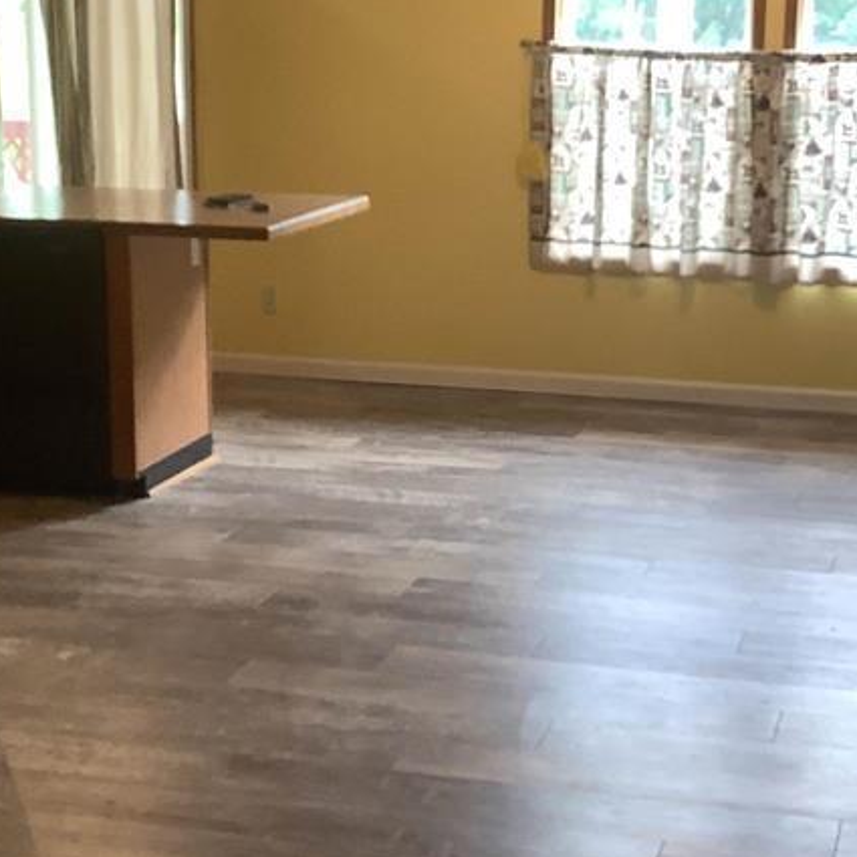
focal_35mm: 66
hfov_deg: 26.1
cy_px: 399
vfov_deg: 26.1
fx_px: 1849
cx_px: 470
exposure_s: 1/60
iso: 125
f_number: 2.4
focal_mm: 3.3
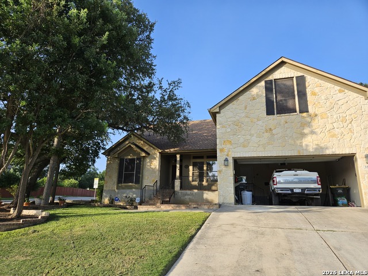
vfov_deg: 58.9
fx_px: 245
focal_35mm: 23
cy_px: 138
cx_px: 184
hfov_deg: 73.9
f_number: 1.8
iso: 25
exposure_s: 1/792
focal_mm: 5.4
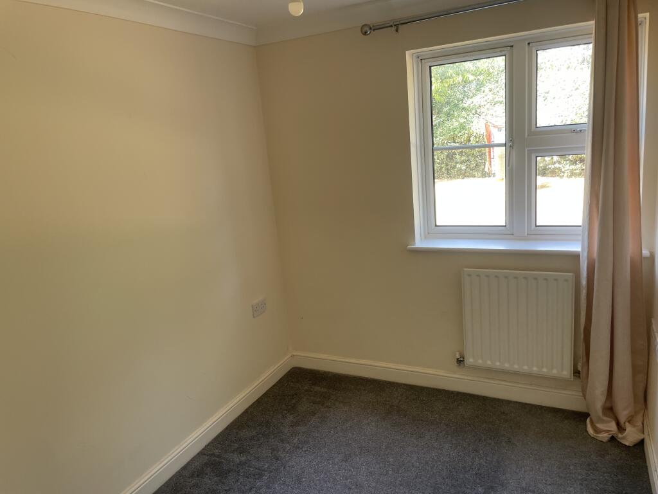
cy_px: 247
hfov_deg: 67.3
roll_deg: +5.6
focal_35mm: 26
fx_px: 494
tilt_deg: -13.2
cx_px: 329
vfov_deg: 53.1
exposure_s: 1/121
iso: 100
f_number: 1.6
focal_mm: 4.2
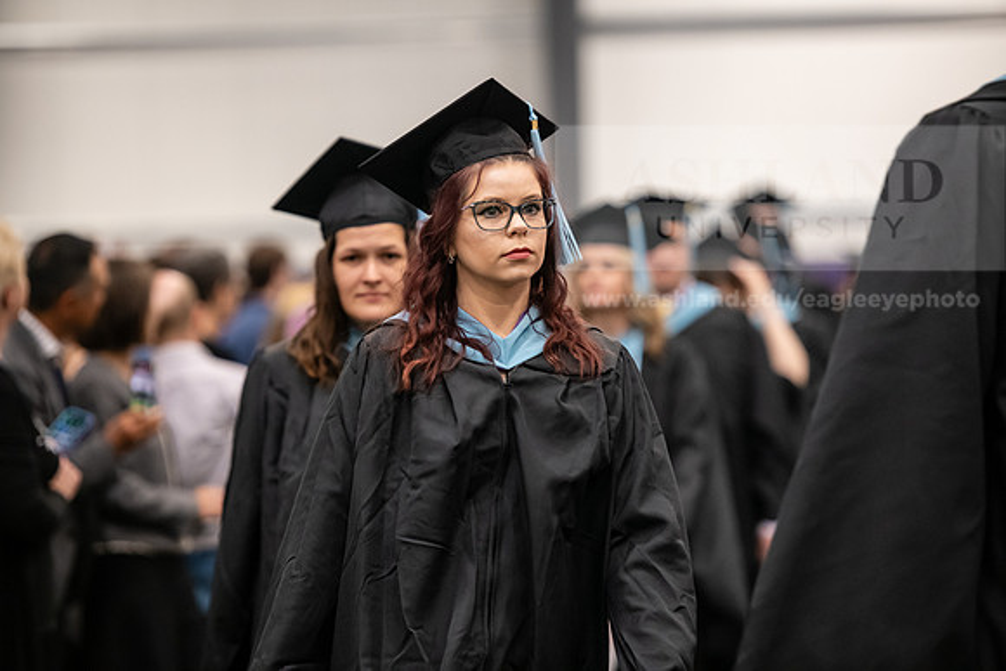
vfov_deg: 8.3
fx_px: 4612
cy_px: 336
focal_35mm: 165
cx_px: 503
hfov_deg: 12.4
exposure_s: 1/200
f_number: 3.2
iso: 2500
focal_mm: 165
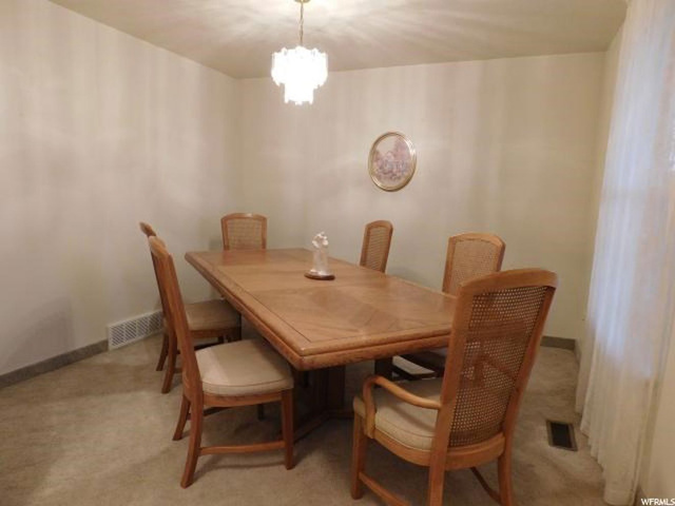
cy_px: 253
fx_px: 448
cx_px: 338
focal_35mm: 23
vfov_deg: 58.9
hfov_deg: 73.9
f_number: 3
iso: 220
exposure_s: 1/30
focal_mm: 4
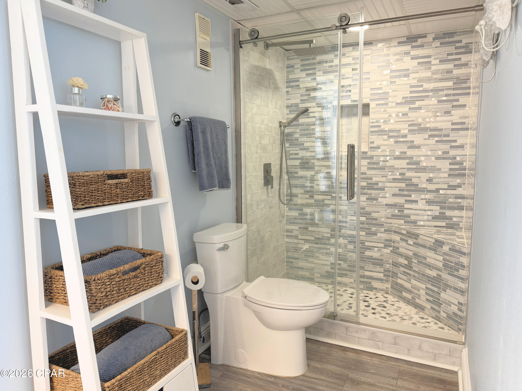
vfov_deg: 56.8
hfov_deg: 71.6
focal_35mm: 24
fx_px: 362
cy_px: 196
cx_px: 261
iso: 160
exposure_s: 1/120
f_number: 1.78
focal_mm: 6.76
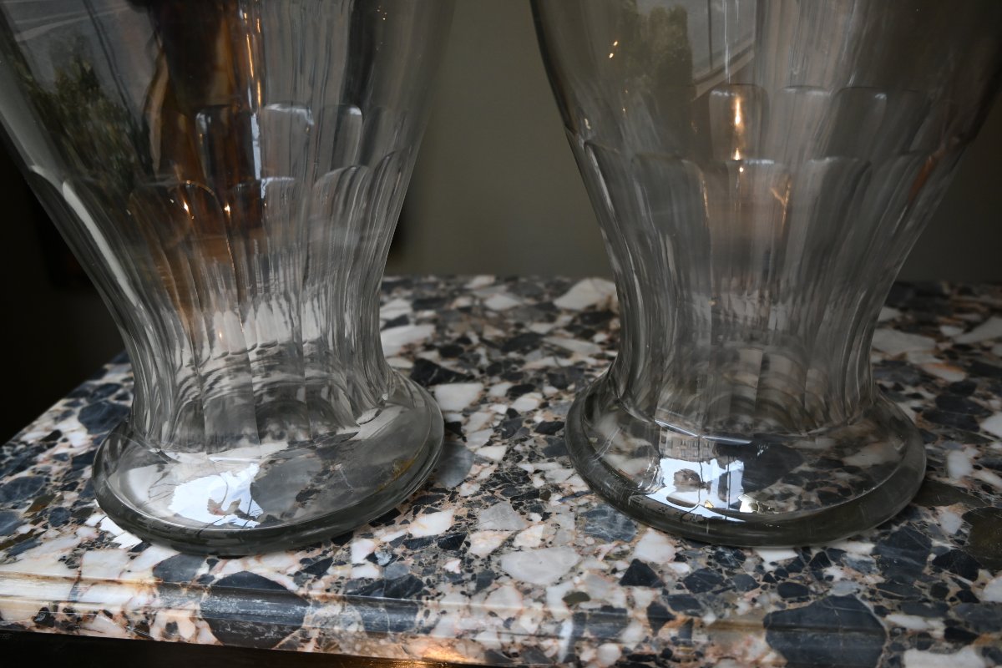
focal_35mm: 32
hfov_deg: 58.3
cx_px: 501
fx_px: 898
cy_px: 334
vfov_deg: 40.8
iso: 560
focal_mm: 21.5
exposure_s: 1/125
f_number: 3.5
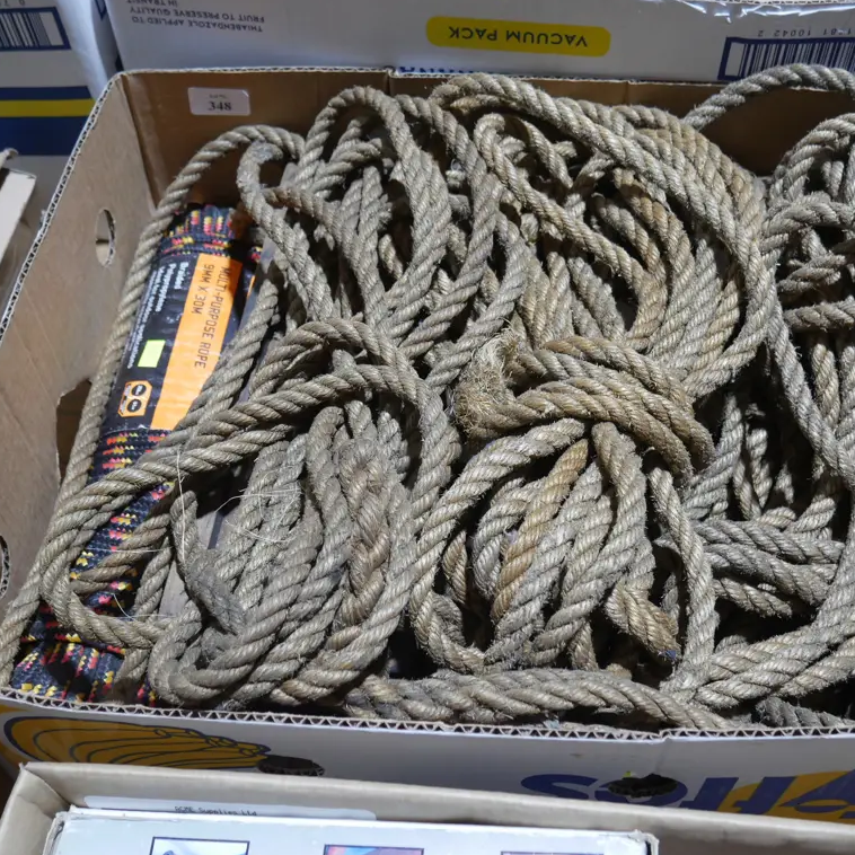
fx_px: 1202
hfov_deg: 39.1
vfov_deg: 39.2
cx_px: 477
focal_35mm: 43
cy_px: 428
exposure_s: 1/60
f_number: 4
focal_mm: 18
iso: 500
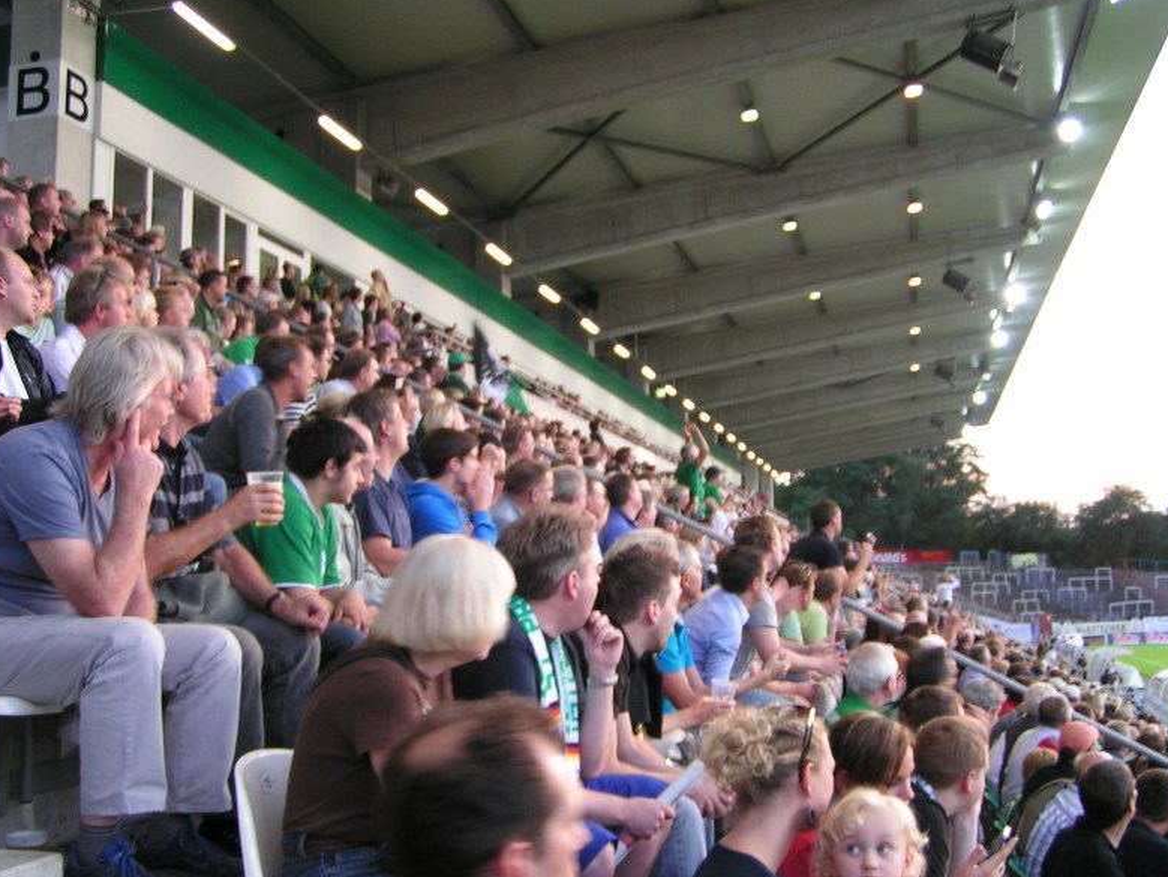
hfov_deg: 47.8
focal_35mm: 39
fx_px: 1317
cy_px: 439
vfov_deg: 36.8
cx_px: 583
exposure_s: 1/40
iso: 80
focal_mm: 5.8
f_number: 2.8
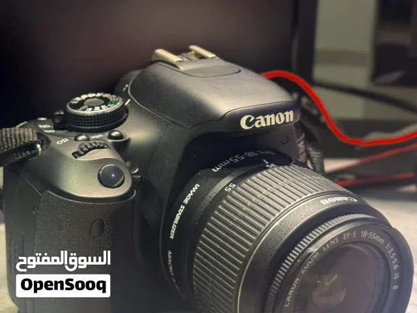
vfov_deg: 30.3
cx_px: 208
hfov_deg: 39.7
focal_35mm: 48
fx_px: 578
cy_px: 156
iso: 320
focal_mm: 6.76
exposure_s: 1/33
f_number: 1.78
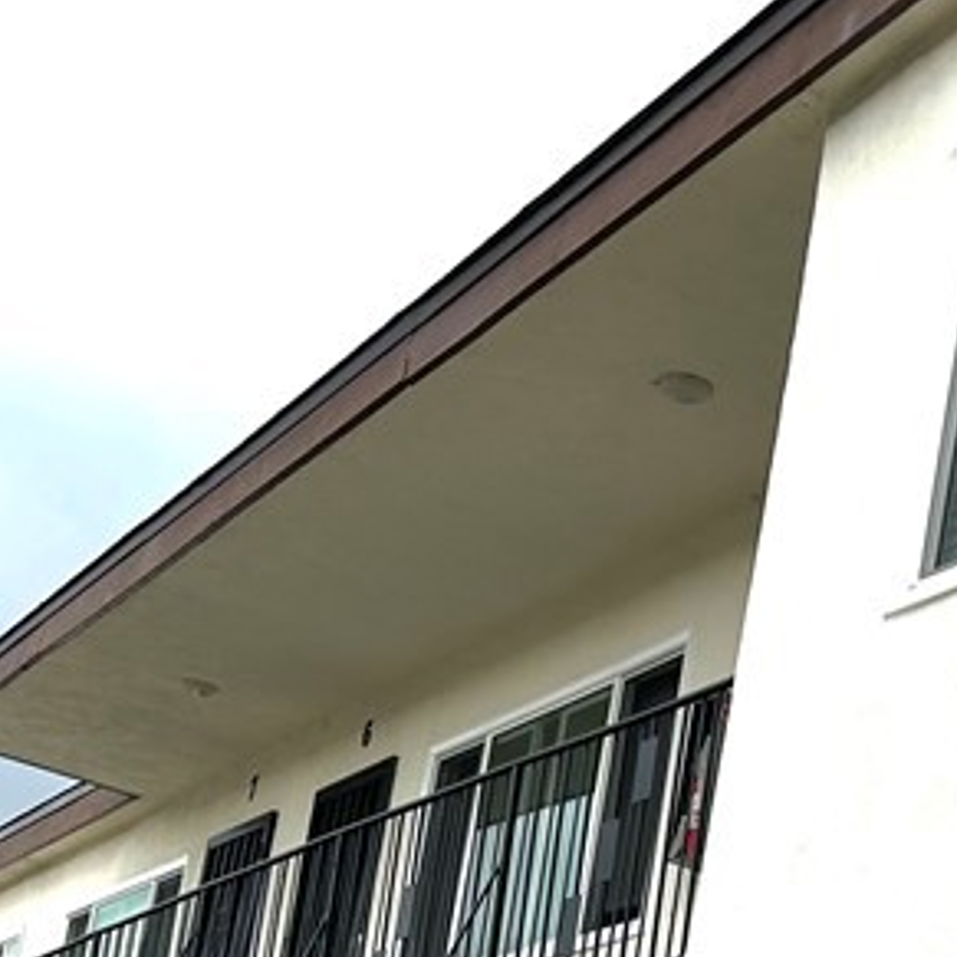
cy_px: 937
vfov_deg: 20.7
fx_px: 2534
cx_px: 733
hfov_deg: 21.2
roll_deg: -9.7
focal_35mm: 81
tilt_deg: +12.3
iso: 50
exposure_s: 1/2571
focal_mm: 5.7
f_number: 1.5
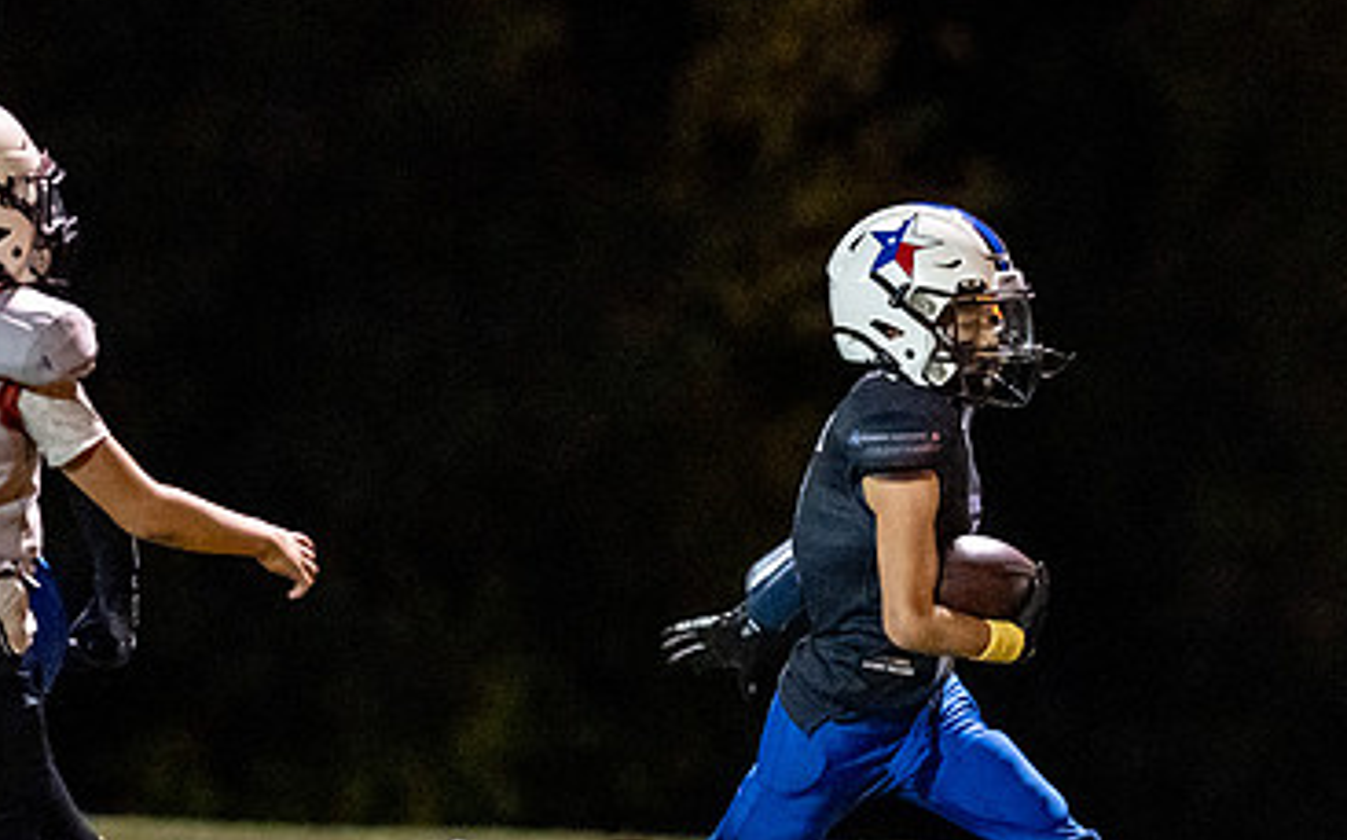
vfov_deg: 3.3
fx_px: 14604
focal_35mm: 398
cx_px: 932
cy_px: 508
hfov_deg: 5.3
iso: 5000
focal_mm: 135
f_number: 1.8
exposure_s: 1/1000
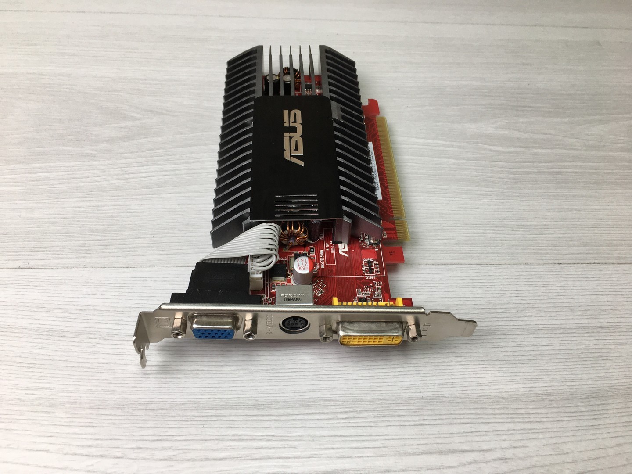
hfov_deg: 61.7
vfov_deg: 48.2
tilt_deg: -52.8
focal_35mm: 29
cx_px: 316
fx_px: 529
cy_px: 237
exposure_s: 1/100
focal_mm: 4.15
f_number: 2.2
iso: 40
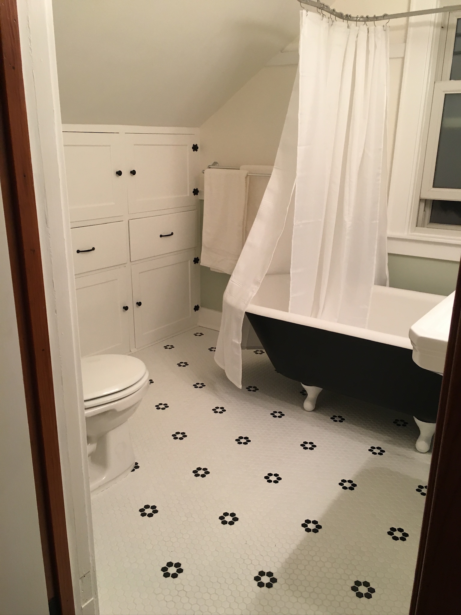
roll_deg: -0.2
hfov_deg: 48.2
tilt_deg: -17.2
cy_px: 308
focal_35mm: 29
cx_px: 230
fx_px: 515
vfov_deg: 61.7
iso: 80
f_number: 2.2
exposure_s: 1/30
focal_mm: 4.15
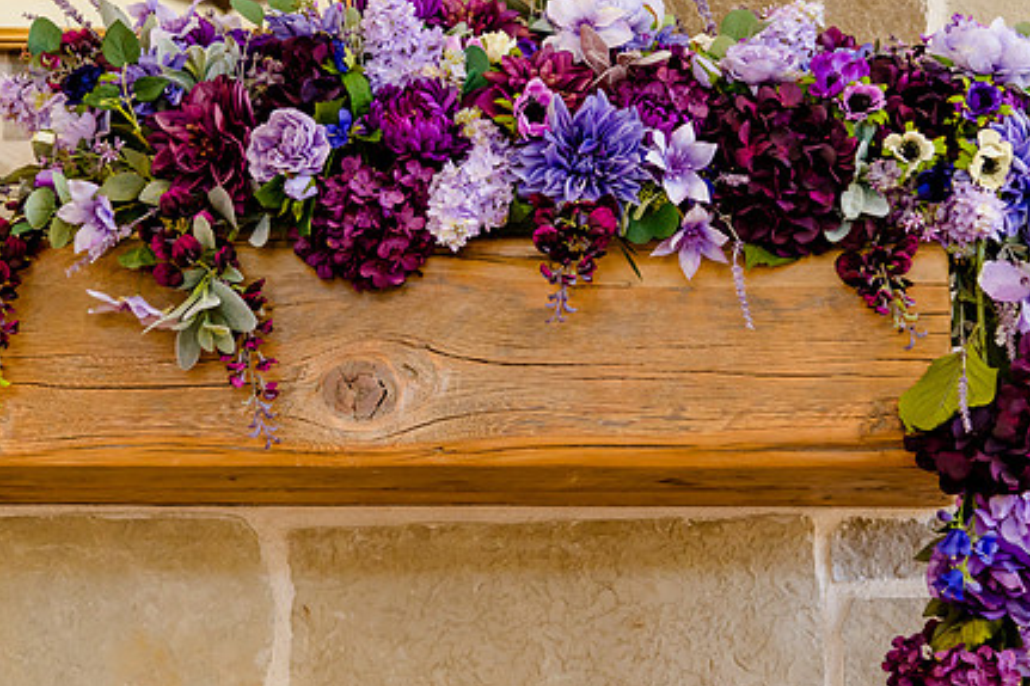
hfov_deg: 18.6
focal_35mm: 110
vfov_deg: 12.4
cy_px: 219
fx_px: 3146
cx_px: 550
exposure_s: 1/250
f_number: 4
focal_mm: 78
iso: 1600
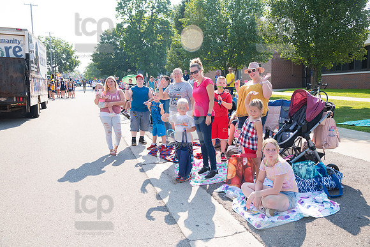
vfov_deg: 38.9
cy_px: 124
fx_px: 350
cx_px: 185
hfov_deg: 55.8
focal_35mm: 34
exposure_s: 1/800
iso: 1000
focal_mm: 34
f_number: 6.3
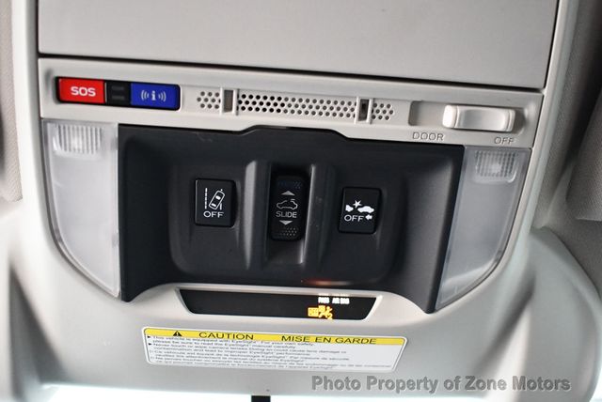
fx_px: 603
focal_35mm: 36
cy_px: 201
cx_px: 301
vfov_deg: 36.9
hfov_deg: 53.1
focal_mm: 18
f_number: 3.5
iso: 4500
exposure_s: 1/60
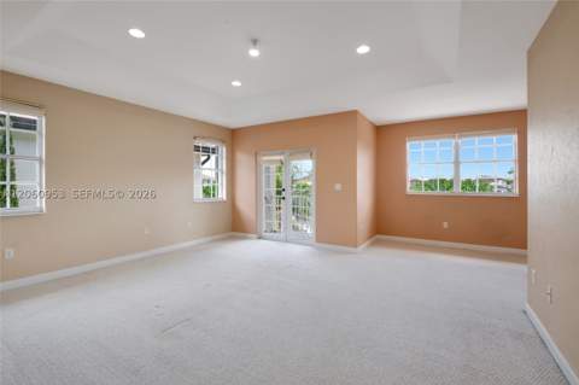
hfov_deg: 100.4
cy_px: 192
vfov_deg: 77.2
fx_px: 241
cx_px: 290
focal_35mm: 15
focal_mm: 10
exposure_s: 1/60
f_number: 8
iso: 640
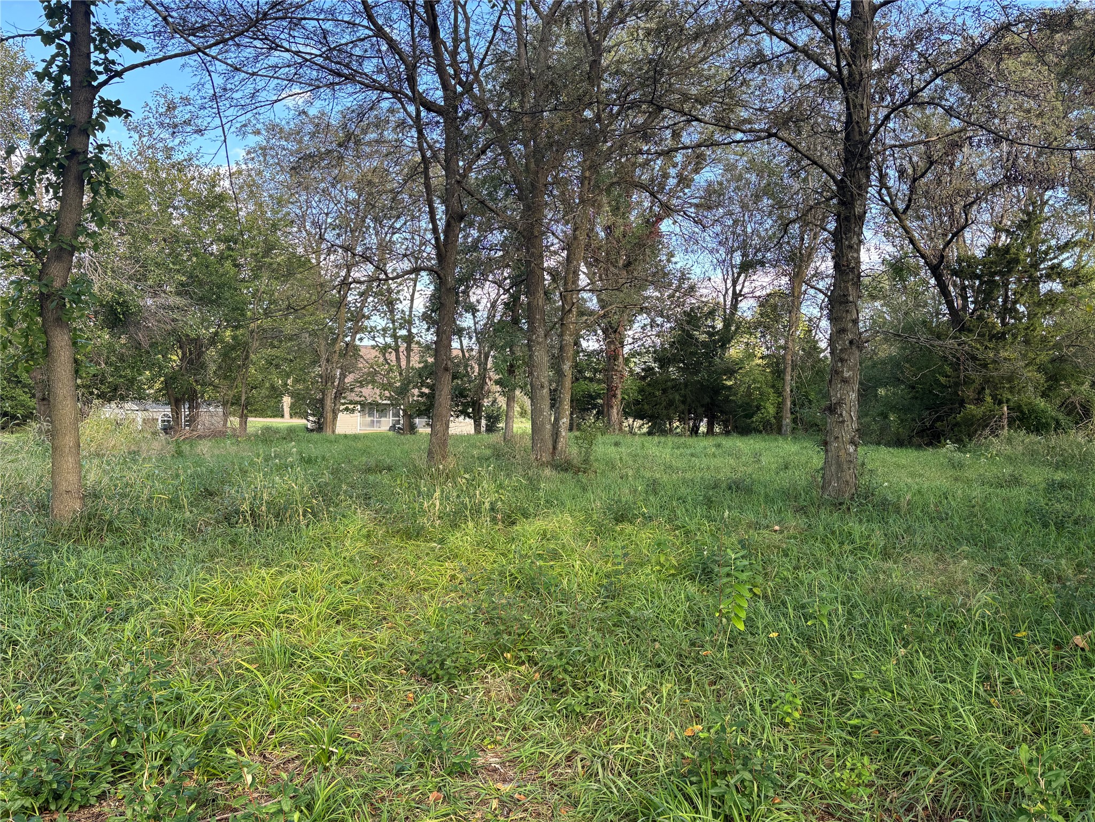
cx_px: 548
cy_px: 411
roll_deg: -1.0
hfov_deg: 67.3
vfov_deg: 53.1
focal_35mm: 26
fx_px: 822
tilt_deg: -0.4
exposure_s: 1/243
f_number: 1.6
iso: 50
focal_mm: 5.96
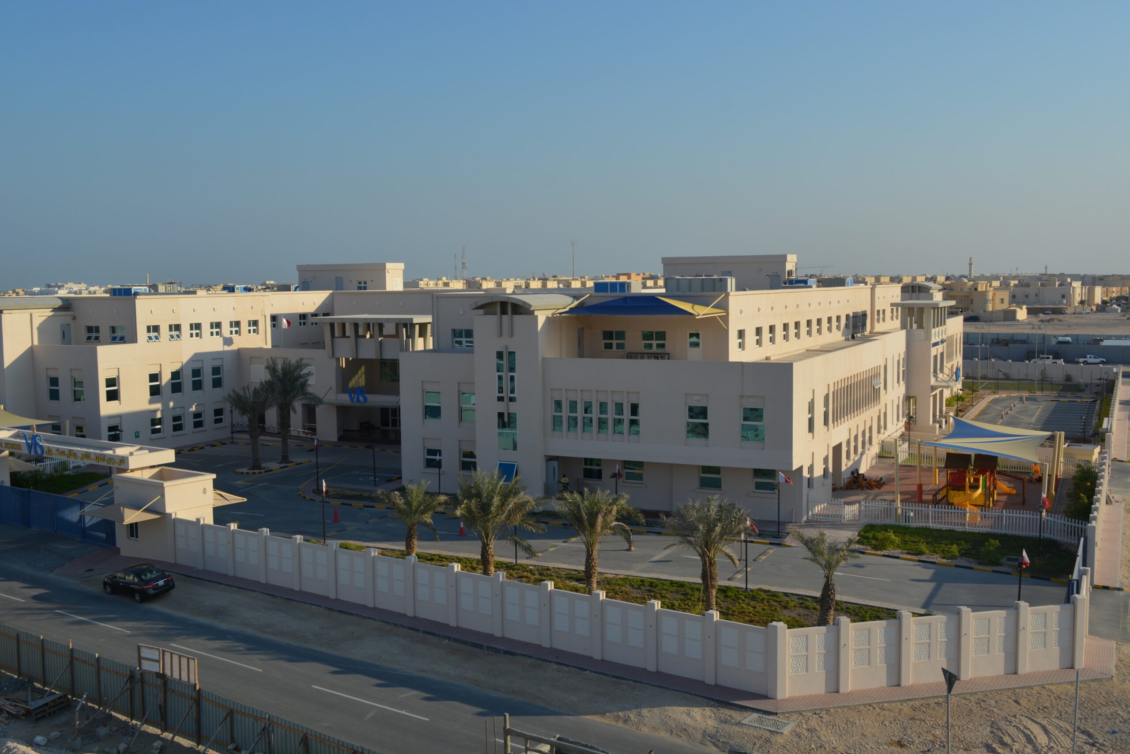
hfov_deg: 53.1
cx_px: 565
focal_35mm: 36
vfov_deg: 36.9
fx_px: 1130
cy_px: 377
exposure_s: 1/250
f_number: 8
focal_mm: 24
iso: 110
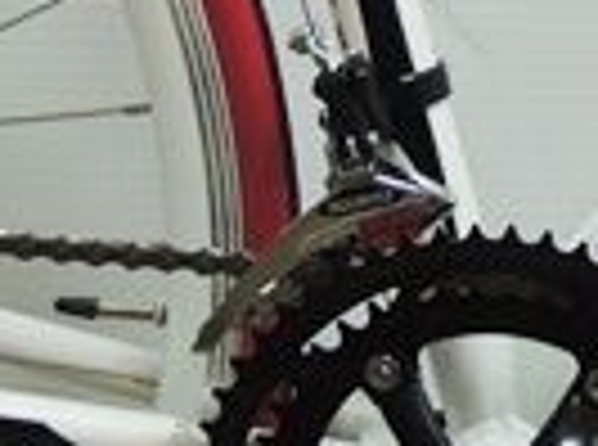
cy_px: -451
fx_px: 3118
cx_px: 724
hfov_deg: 10.8
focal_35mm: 181
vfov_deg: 7.8
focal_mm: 7.1
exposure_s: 1/20
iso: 400
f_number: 3.3
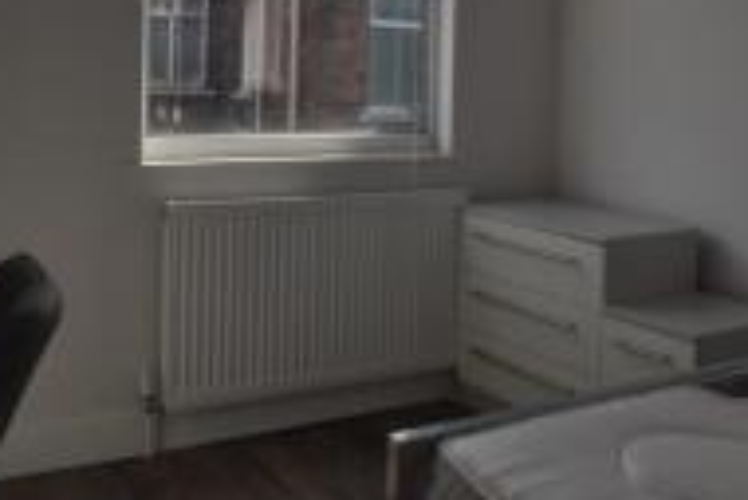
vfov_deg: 29.2
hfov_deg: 42.2
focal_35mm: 45
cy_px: 96
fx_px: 936
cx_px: 567
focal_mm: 12
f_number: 5.6
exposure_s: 1/125
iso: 100
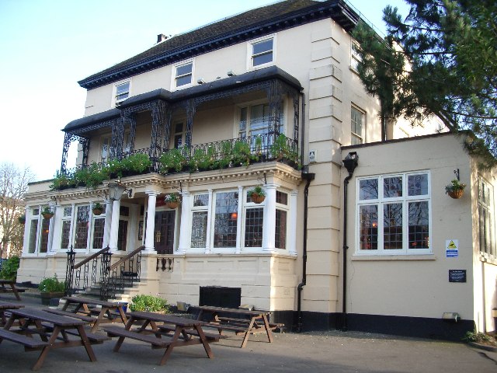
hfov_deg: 52.6
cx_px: 248
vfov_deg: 40.7
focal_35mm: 35
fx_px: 503
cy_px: 186
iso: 80
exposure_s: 1/125
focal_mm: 5.8
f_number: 2.6
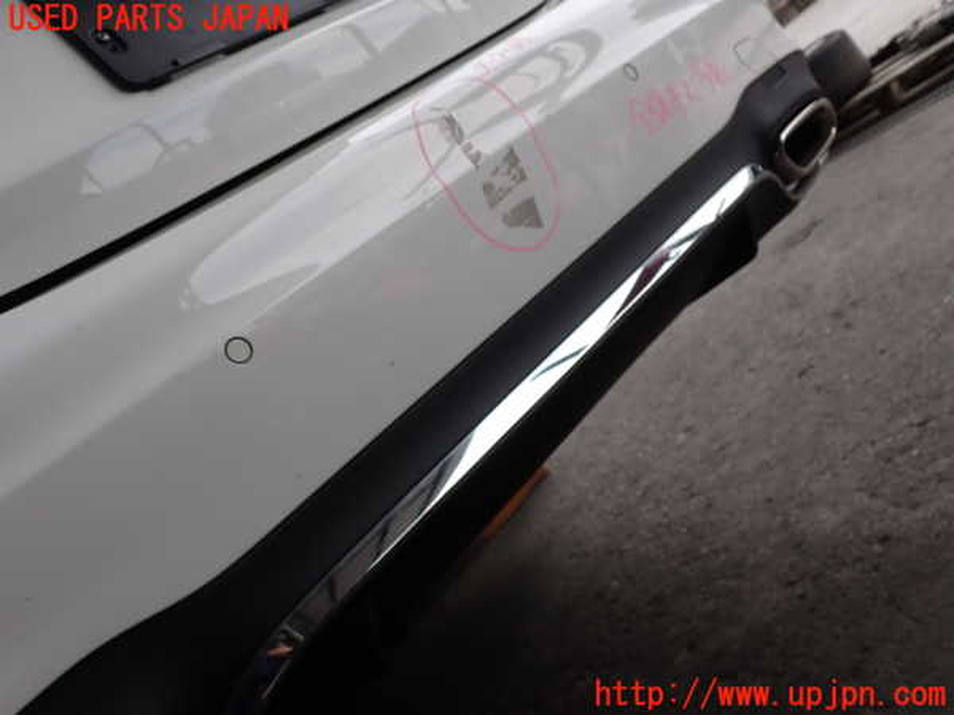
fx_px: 827
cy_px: 358
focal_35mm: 30
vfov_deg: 46.8
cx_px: 477
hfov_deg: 60.0
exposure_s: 1/500
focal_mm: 5.4
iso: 100
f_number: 3.2
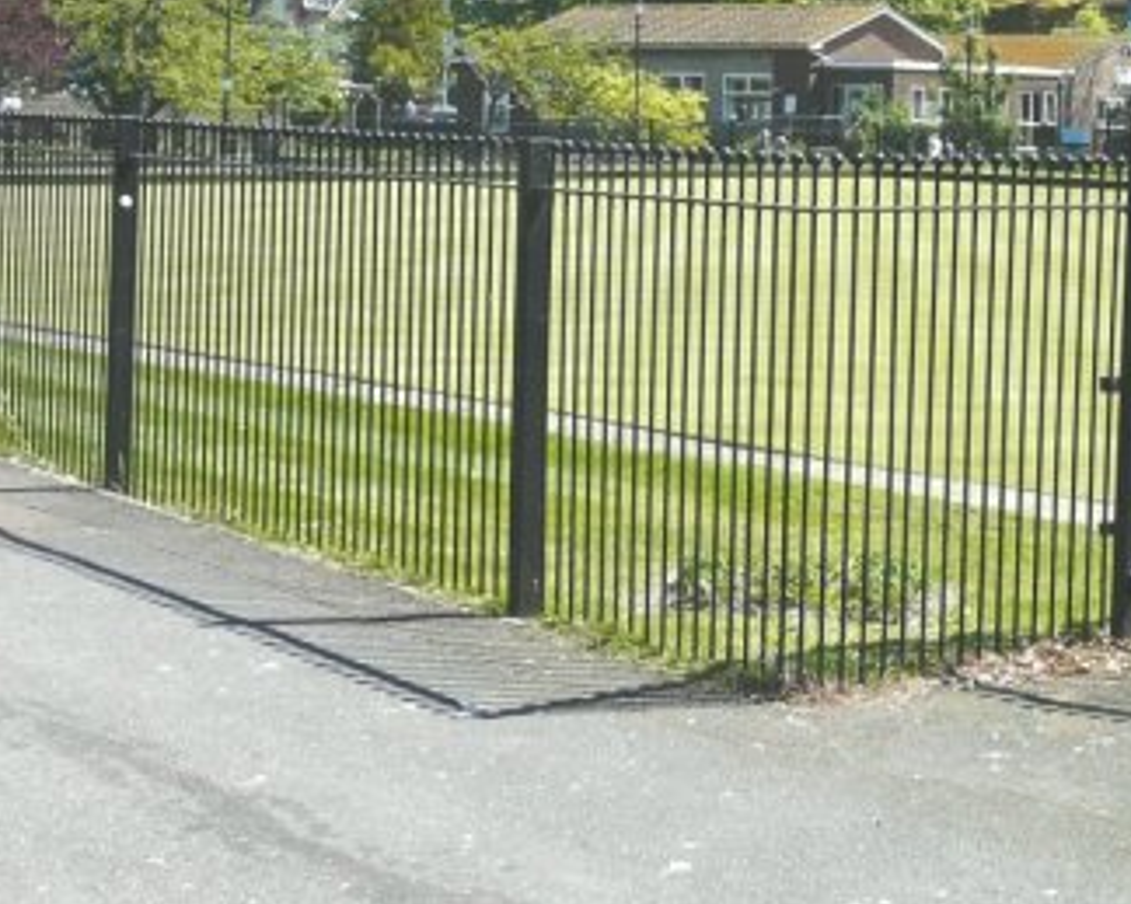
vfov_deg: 21.9
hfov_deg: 27.0
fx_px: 2275
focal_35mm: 68
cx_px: 1014
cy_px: 72
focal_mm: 4.6
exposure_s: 1/320
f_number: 5.6
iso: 100
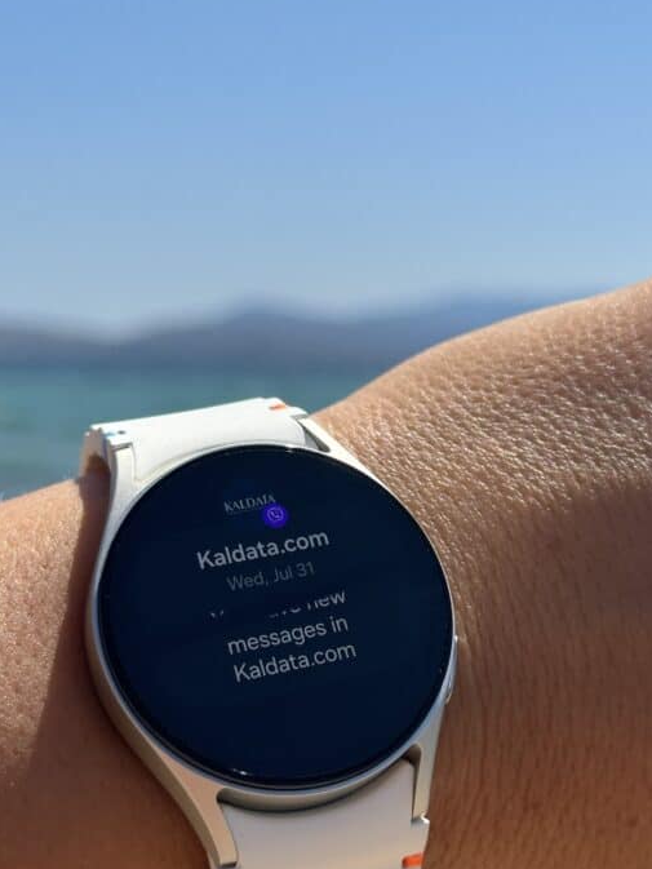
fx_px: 1833
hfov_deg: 20.2
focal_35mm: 73
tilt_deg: -2.8
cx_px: 347
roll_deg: -0.6
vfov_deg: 26.7
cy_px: 458
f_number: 1.78
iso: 64
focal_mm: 6.86
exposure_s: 1/5000
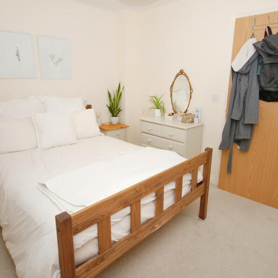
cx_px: 142
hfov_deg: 69.6
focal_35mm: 22
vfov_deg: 69.5
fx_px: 200
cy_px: 127
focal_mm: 10
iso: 250
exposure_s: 1/60
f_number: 4
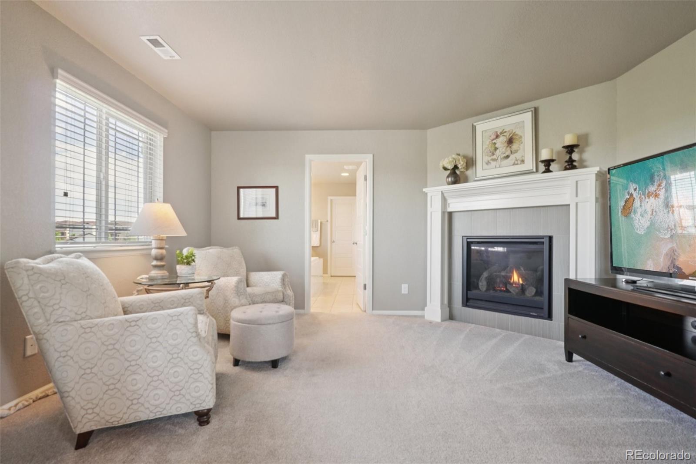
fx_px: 319
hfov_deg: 95.0
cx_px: 348
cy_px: 232
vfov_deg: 72.0
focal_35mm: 16
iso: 400
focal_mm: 11
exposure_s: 1/20
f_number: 8
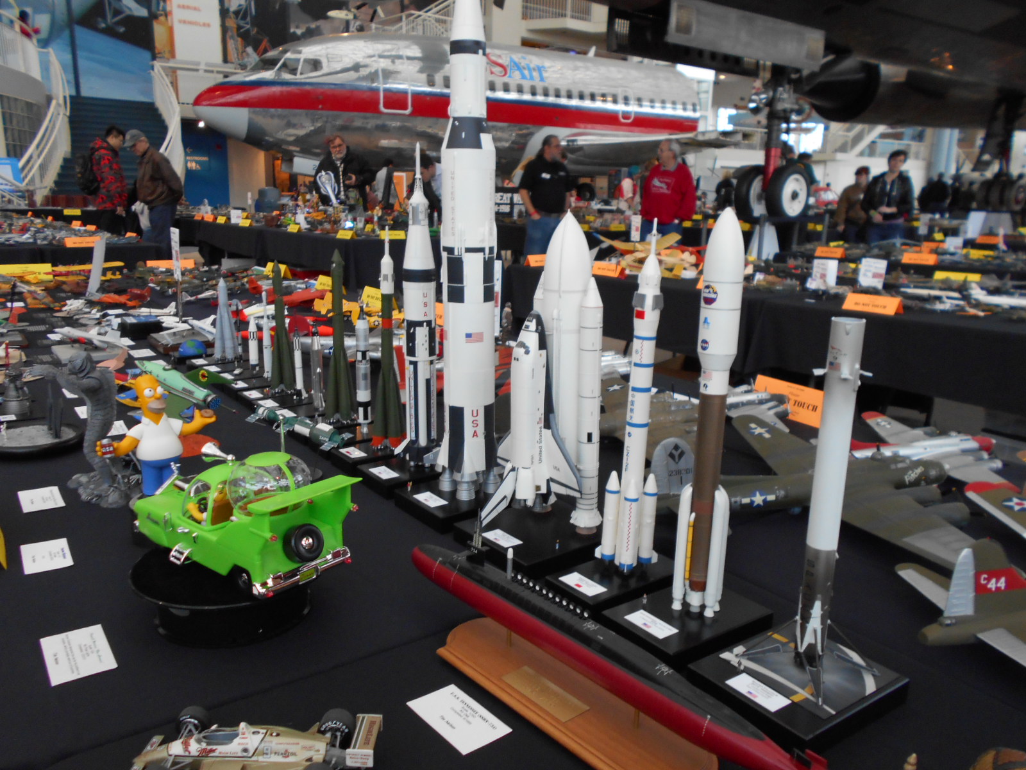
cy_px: 385
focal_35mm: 26
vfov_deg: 53.1
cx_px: 513
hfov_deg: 67.3
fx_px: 771
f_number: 3.2
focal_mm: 4.6
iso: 200
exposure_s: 1/30
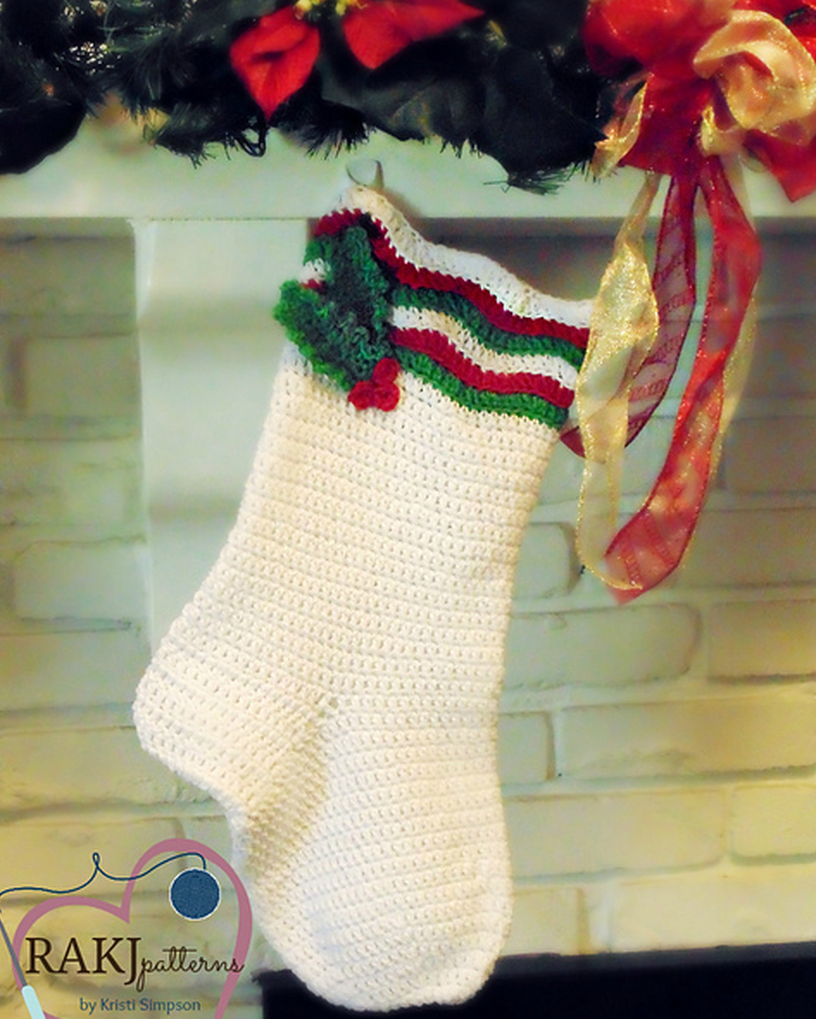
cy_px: 541
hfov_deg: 27.1
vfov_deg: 33.6
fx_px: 1690
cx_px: 411
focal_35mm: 56
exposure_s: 1/30
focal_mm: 9.5
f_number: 3.9
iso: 800
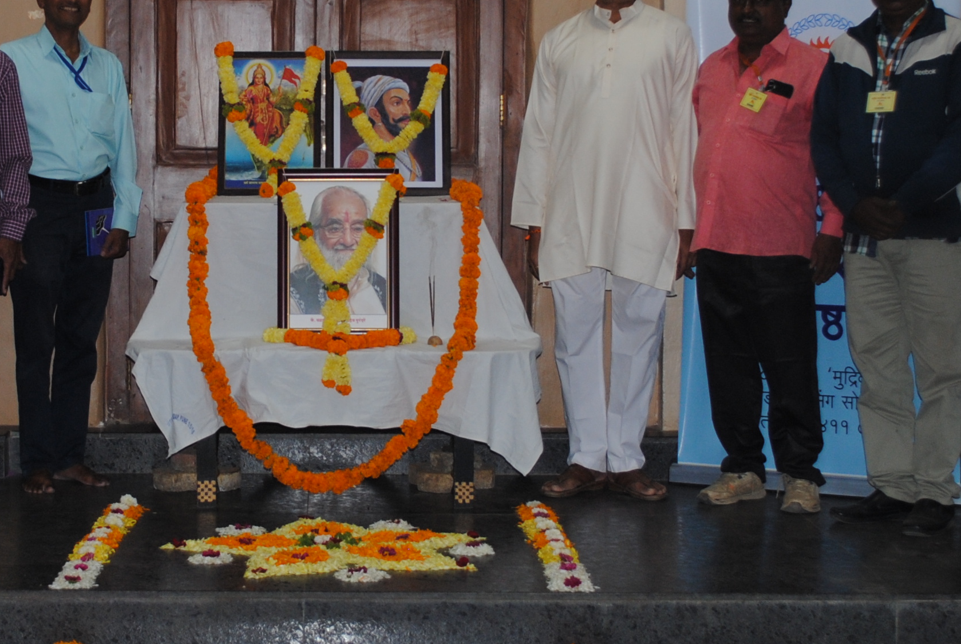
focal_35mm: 83
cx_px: 267
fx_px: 2218
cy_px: 246
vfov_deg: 16.5
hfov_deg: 24.2
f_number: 4
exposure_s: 1/60
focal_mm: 24
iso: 200
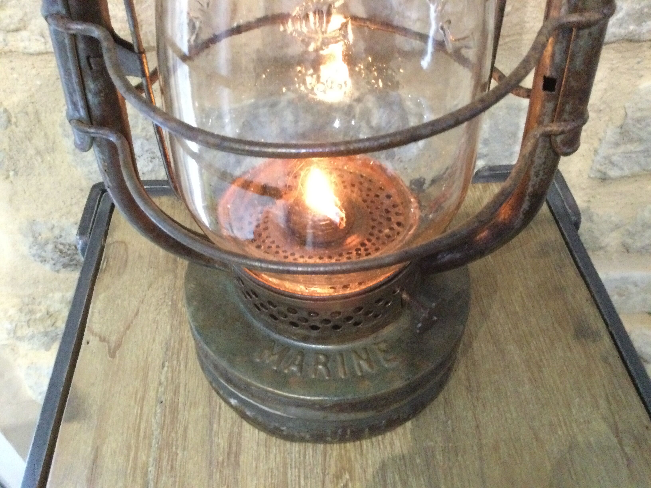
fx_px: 583
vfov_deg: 45.4
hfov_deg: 58.4
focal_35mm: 31
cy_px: 244
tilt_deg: -46.6
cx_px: 326
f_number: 2.4
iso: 640
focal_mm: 3.3
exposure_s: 1/17
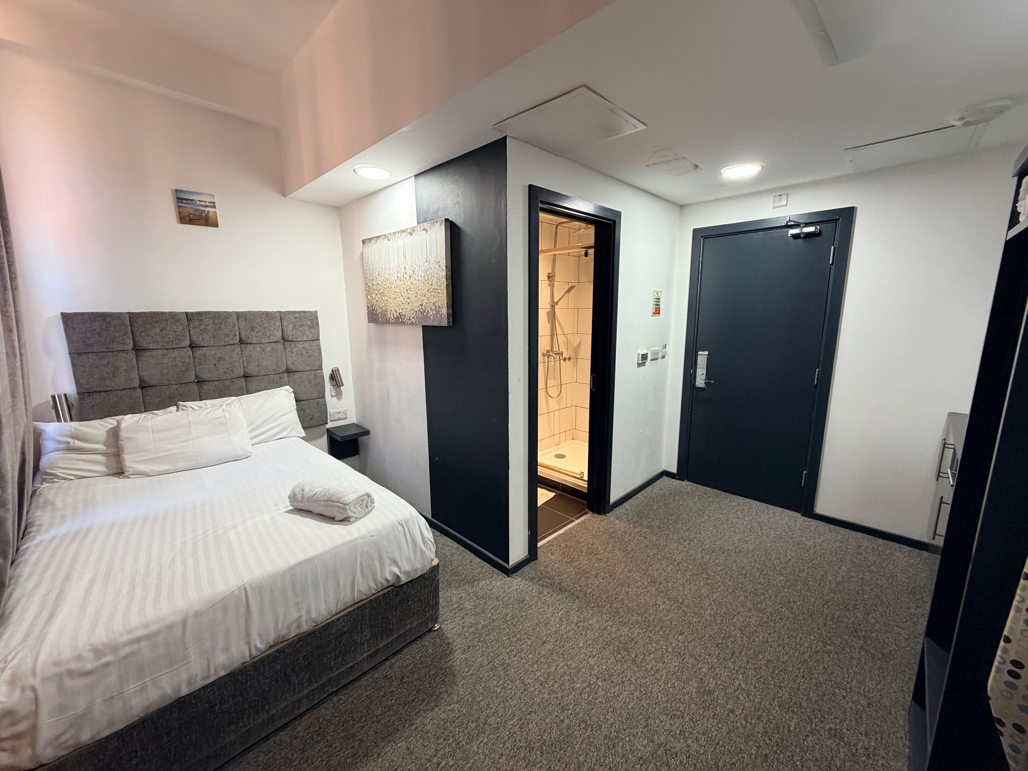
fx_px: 416
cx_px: 514
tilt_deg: -9.5
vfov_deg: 85.7
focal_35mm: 14
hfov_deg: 102.1
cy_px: 386
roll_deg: +0.7
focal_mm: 2.22
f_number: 2.2
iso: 320
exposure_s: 1/60
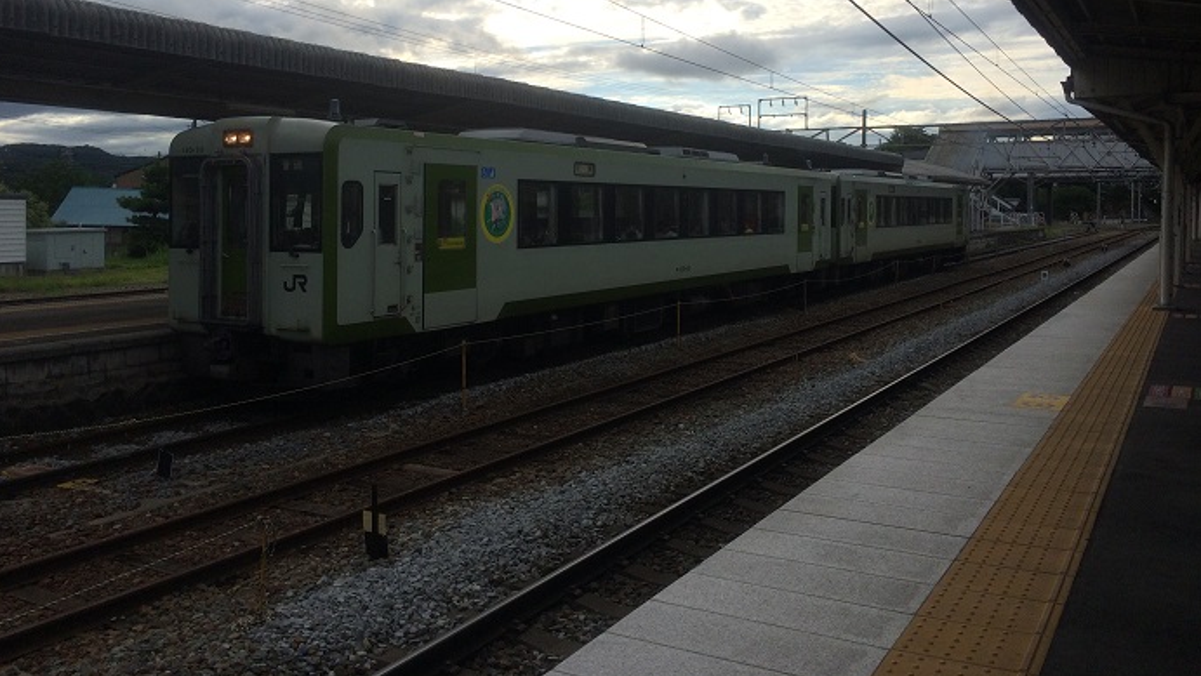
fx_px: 1019
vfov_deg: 36.4
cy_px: 232
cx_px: 596
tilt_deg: -2.1
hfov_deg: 61.0
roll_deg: +0.4
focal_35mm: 32
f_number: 2.2
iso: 32
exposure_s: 1/2160
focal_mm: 4.15
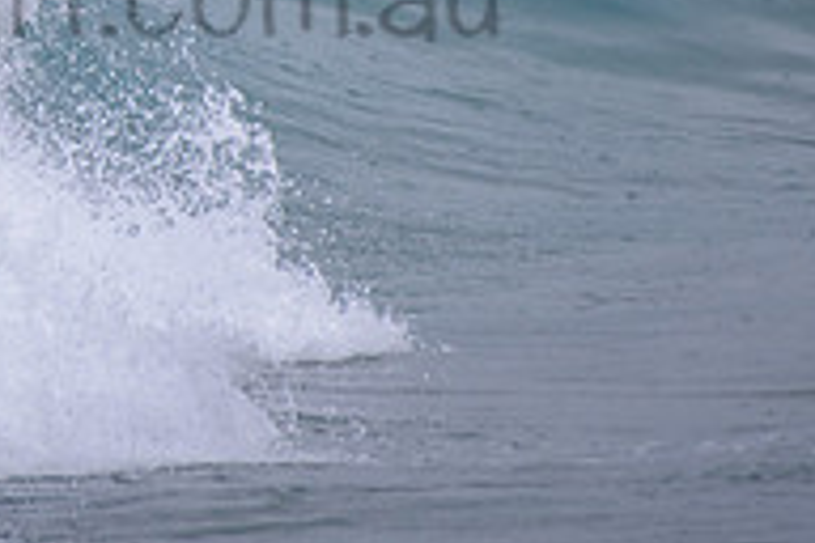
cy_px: -200
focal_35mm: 1852
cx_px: -38
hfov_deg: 1.1
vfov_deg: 0.7
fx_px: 41924
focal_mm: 500
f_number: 5.6
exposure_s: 1/2000
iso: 100
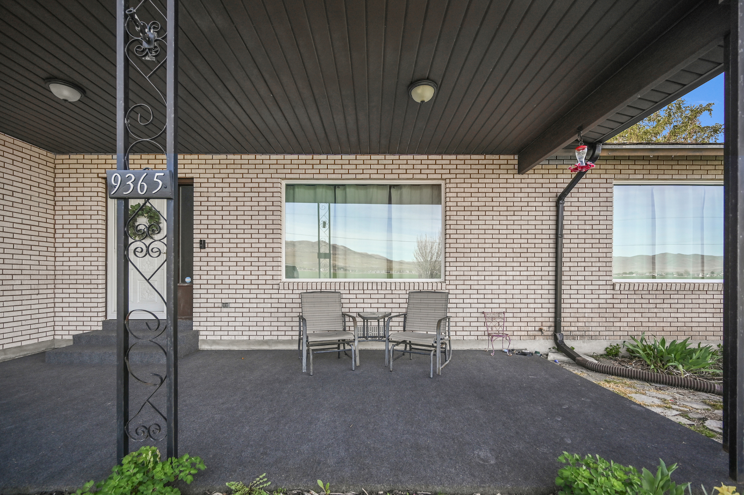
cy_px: 248
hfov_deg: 104.3
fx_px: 289
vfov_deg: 81.1
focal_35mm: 14
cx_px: 372
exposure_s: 1/500
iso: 250
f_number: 4
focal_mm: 14
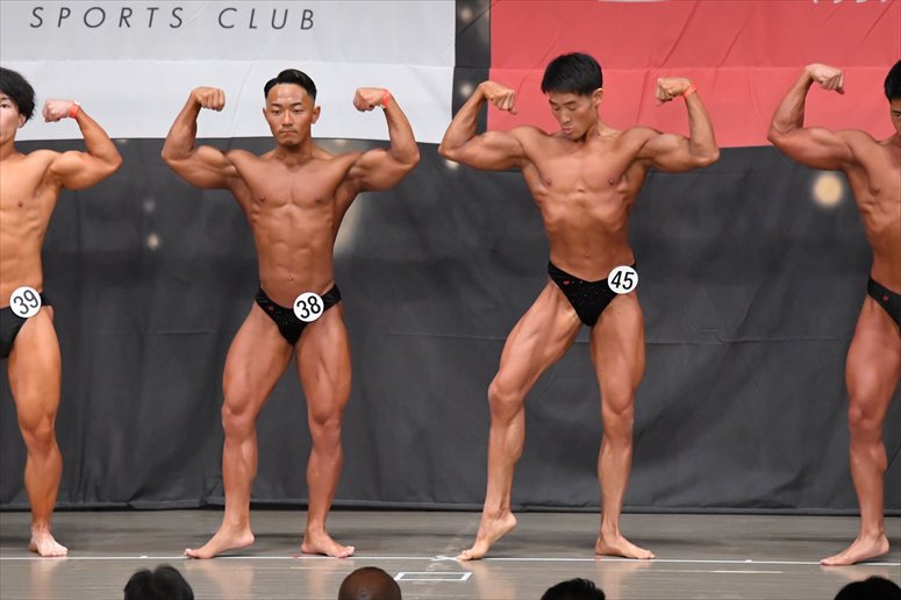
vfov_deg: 6.1
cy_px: 300
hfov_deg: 9.2
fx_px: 5629
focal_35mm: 225
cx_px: 450
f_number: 5.6
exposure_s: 1/400
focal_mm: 150
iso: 6400
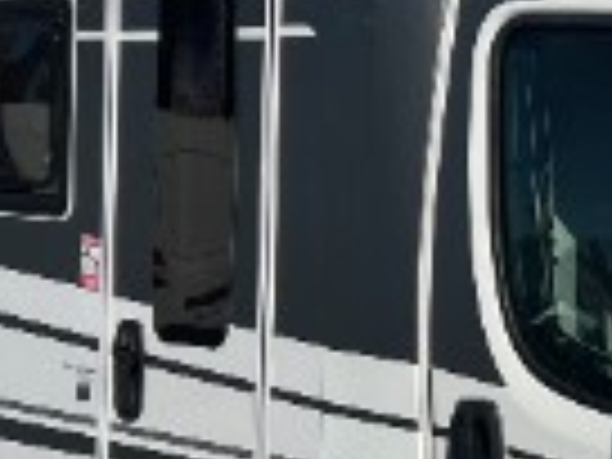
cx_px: 828
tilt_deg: -4.5
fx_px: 2157
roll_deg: +0.4
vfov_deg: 12.1
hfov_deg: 15.3
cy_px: 302
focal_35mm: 122
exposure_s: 1/11364
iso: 50
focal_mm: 5.7
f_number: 1.5
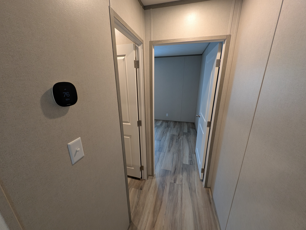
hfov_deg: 110.5
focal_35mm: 12
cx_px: 153
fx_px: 106
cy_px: 115
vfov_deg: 94.6
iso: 84
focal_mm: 2.23
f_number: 1.95
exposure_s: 1/60
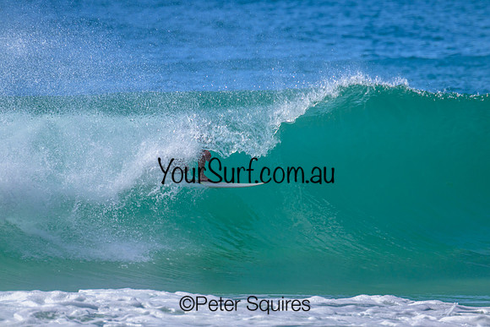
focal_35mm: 800
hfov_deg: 2.6
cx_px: 245
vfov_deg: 1.7
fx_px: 10891
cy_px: 164
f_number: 11
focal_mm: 800
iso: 1100
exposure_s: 1/2000
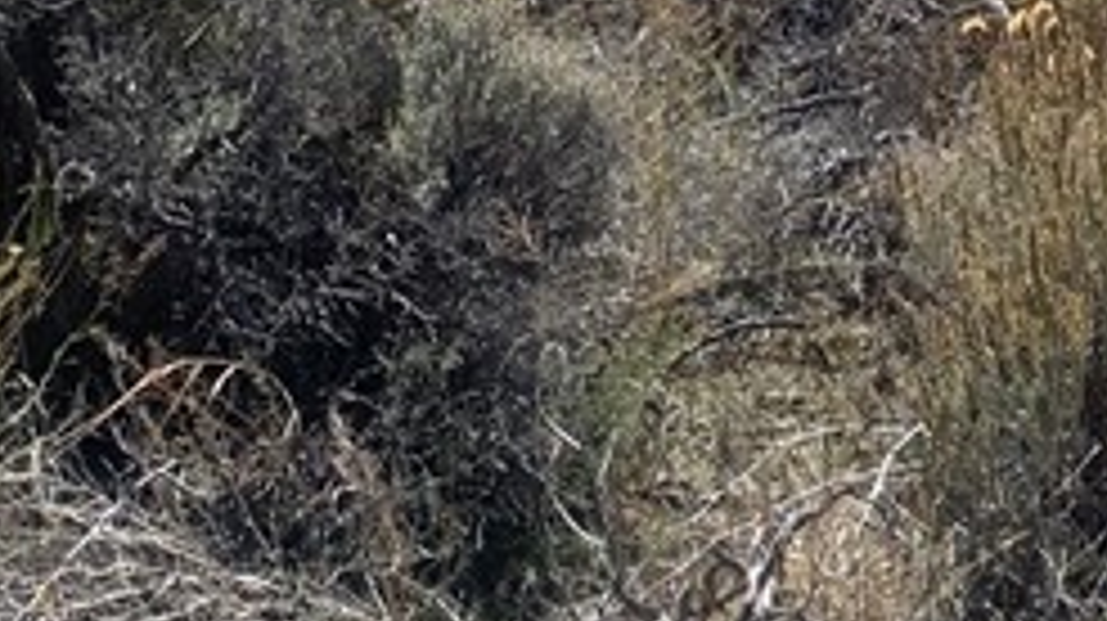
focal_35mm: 118
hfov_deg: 17.5
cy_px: -644
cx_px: 1242
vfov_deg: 9.5
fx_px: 3461
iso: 25
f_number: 1.8
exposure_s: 1/2309
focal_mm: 4.25
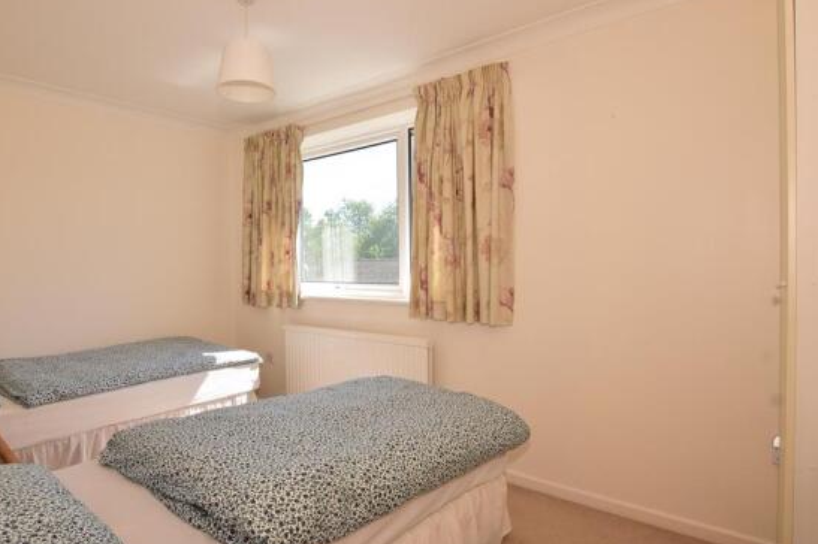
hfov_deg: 89.6
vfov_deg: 67.3
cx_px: 357
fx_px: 409
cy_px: 265
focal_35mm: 18
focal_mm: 10
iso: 400
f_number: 13
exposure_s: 1/200
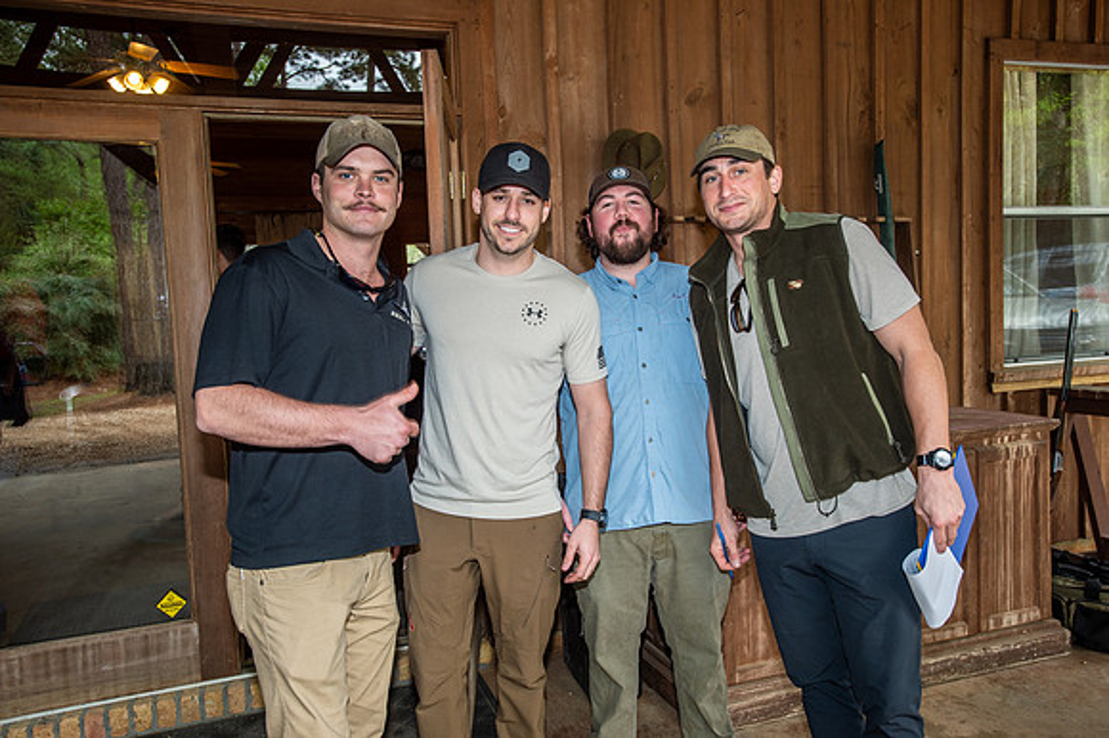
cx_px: 554
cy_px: 369
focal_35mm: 28
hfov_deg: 65.5
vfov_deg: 46.4
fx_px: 862
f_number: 5.6
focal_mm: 28
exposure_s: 1/60
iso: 400
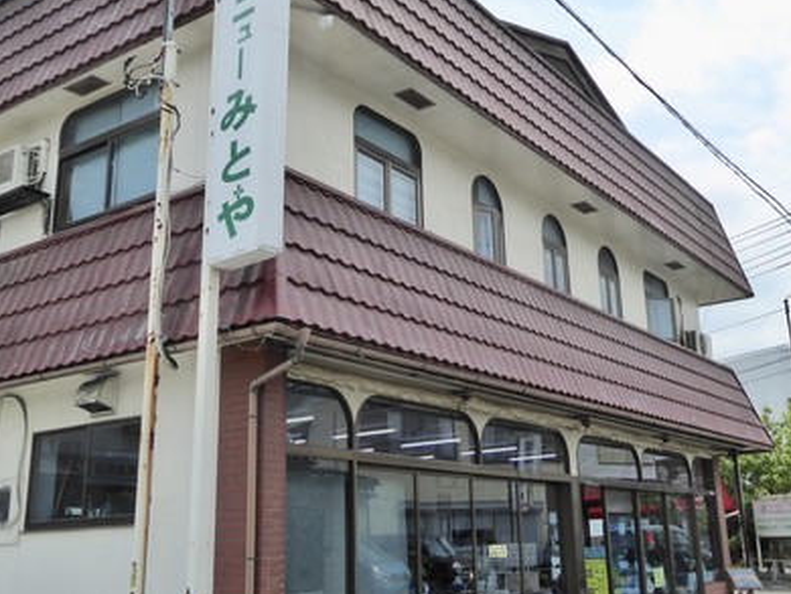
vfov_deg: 35.2
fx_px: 937
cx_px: 424
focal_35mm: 41
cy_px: 289
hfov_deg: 45.7
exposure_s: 1/800
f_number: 3.5
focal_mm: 5.4
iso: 200
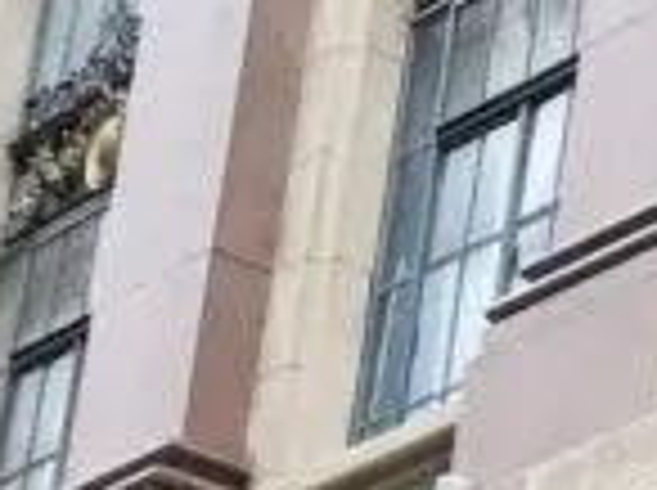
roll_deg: -0.4
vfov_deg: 7.0
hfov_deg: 8.0
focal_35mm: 197
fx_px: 3733
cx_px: 2250
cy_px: 1254
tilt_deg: +14.9
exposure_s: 1/445
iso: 20
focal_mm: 3.99
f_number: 1.8
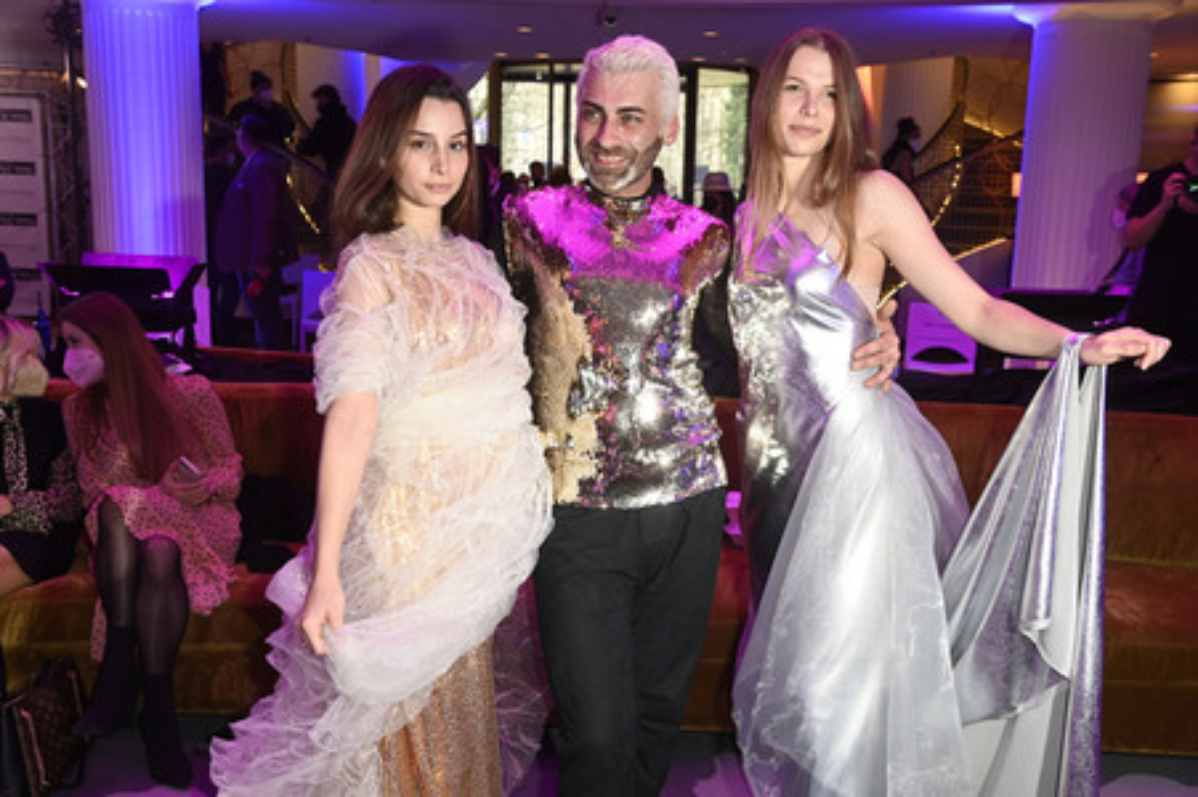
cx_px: 599
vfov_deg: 35.0
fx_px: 1264
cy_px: 398
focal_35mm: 38
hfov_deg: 50.7
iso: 2500
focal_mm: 38
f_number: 5.6
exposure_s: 1/160
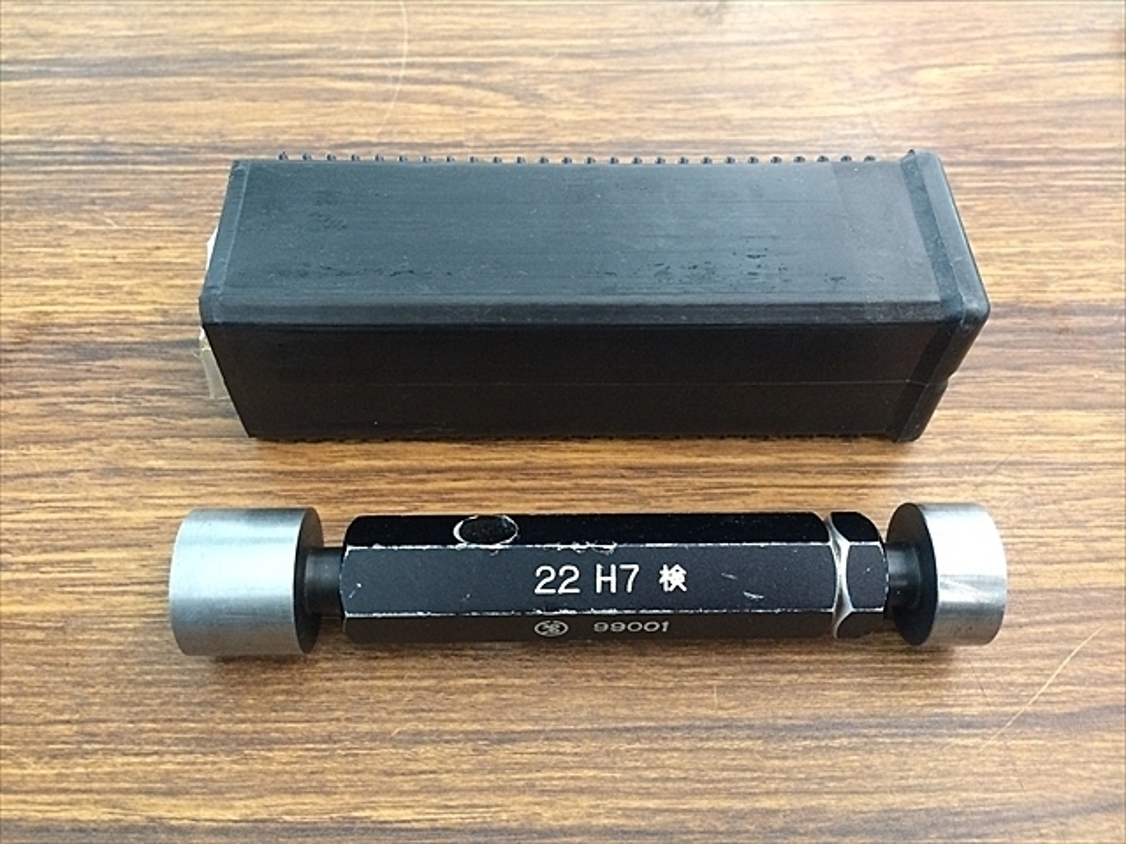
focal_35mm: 30
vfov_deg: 46.8
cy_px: 422
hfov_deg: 60.0
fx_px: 976
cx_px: 563
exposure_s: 1/30
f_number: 2.2
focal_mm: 4.12
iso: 200
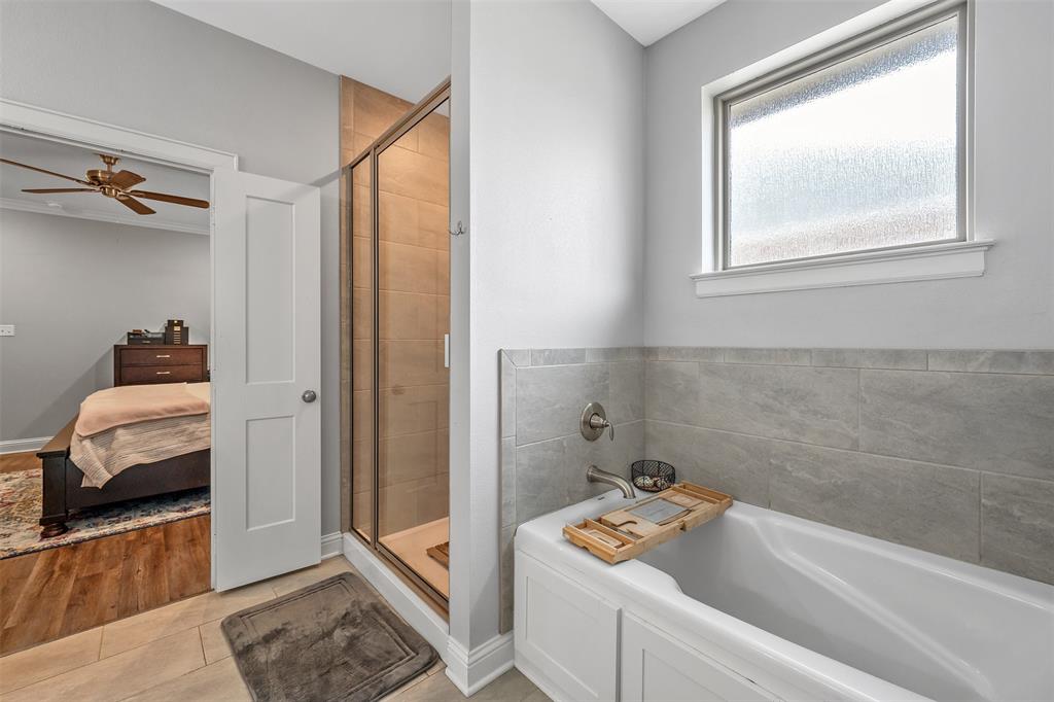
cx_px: 527
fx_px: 439
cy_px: 351
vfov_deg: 77.3
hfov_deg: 100.4
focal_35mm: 15
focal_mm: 15
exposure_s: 1/25
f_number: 8
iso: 800
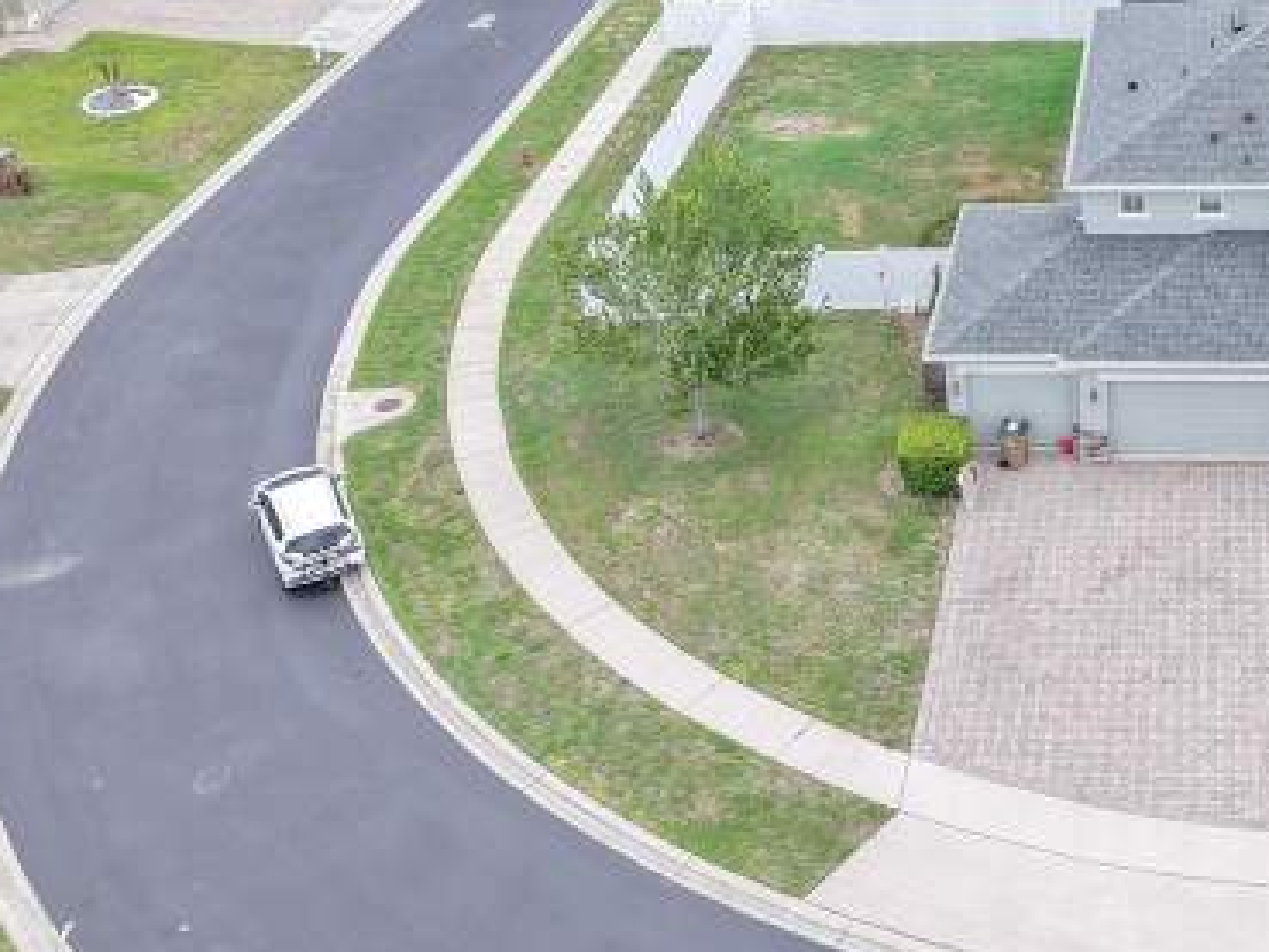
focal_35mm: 52
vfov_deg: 27.3
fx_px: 1907
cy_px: 148
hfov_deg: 34.6
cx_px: 1156
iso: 200
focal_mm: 8.67
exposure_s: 1/1250
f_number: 1.8
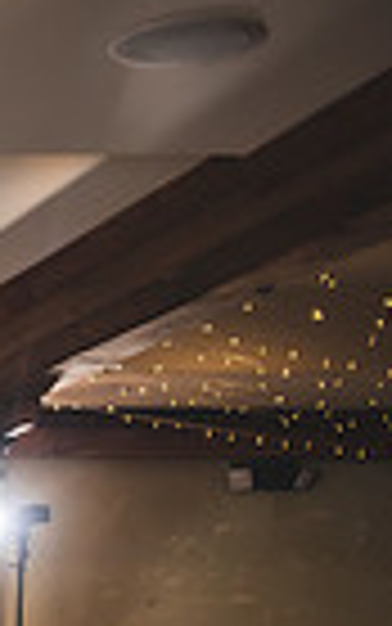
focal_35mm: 125
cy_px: 795
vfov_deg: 15.9
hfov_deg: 8.5
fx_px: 2134
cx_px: -829
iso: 400
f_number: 2.8
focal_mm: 28
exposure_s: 1/100
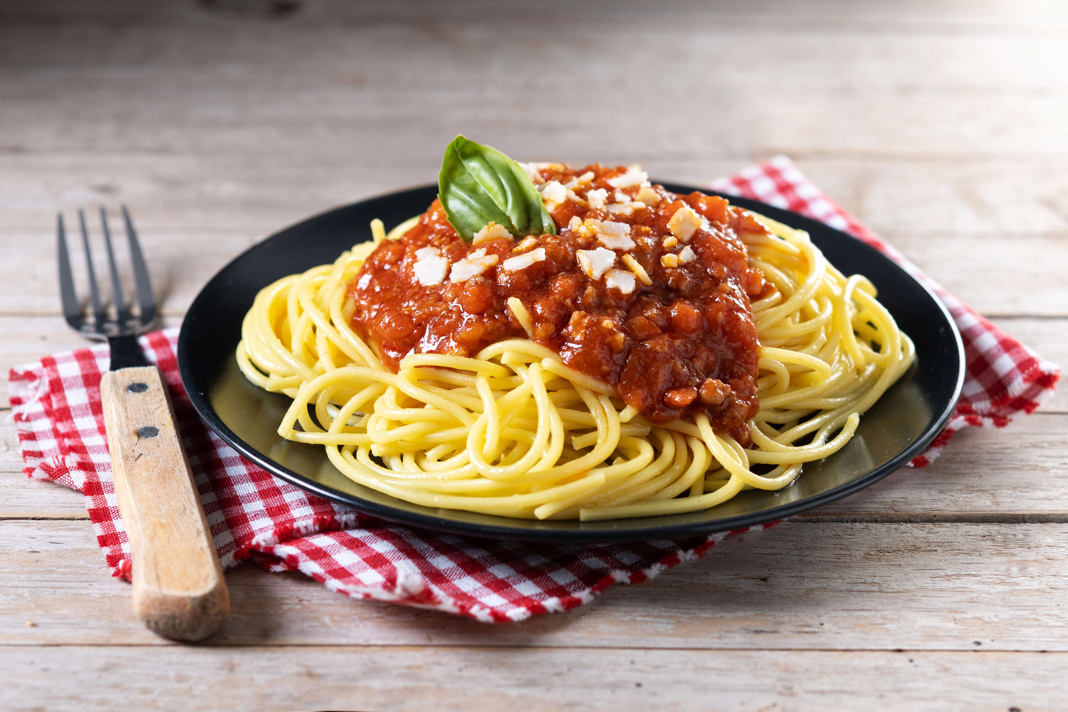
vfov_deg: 15.2
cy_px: 356
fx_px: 2670
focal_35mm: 90
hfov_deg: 22.6
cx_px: 534
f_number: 4.5
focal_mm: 60
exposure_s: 1/200
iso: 125
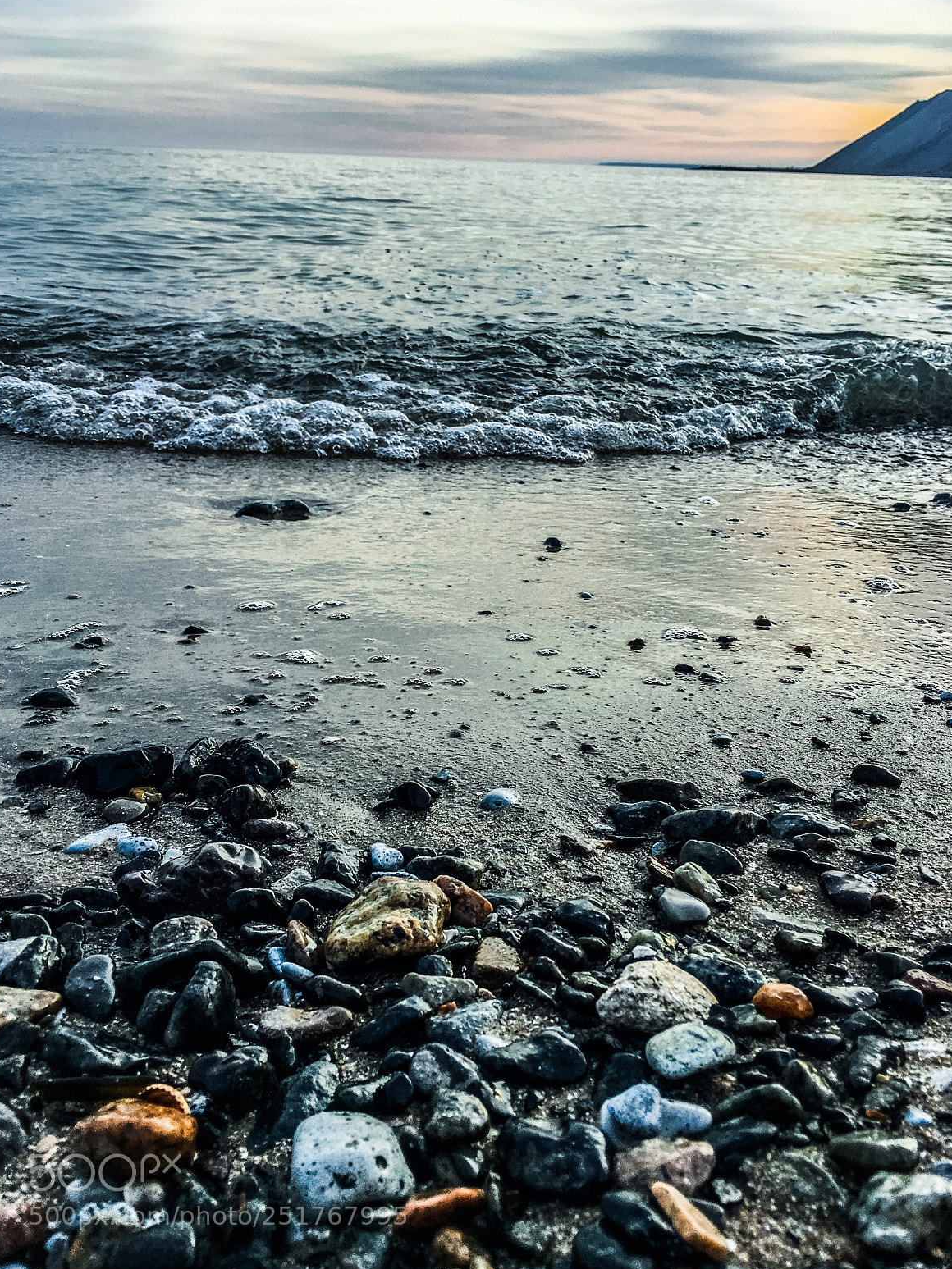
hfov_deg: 46.8
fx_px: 1100
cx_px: 470
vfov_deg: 60.0
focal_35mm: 30
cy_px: 624
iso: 25
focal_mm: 4.15
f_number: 2.2
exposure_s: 1/437
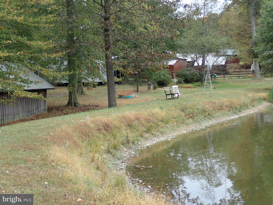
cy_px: 102
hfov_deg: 29.8
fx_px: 513
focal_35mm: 65
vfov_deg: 22.6
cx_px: 136
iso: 125
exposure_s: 1/125
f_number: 3.8
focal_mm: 11.78
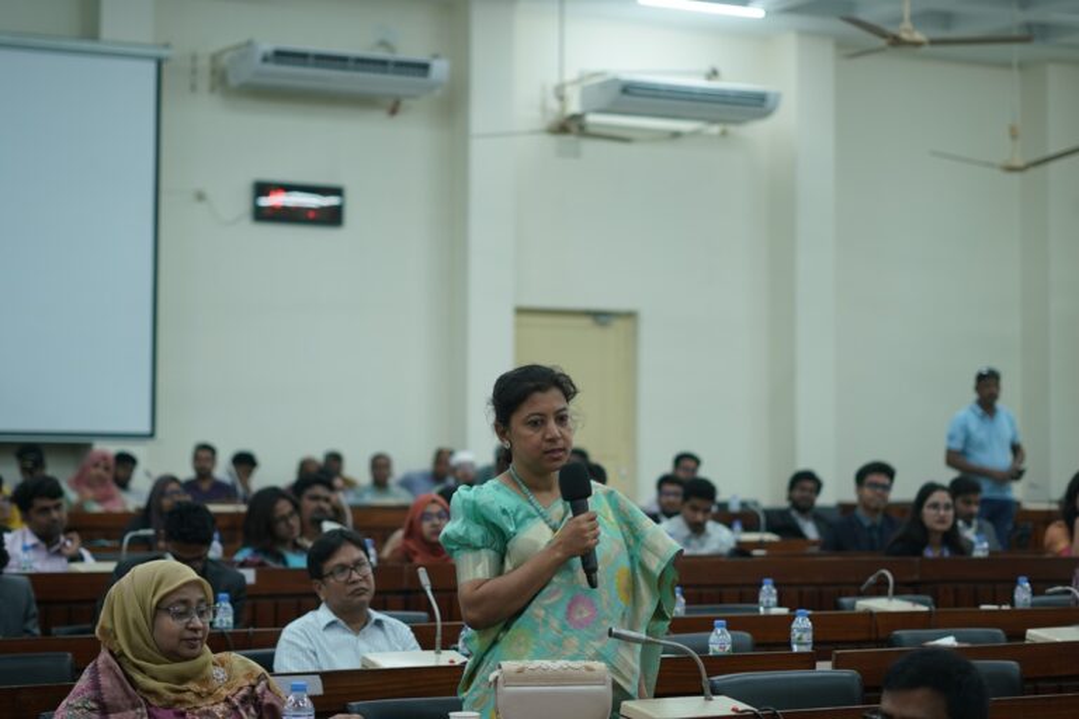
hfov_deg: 27.0
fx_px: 2248
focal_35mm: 75
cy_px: 360
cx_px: 540
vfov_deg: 18.2
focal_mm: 50
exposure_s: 1/160
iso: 250
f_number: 1.8
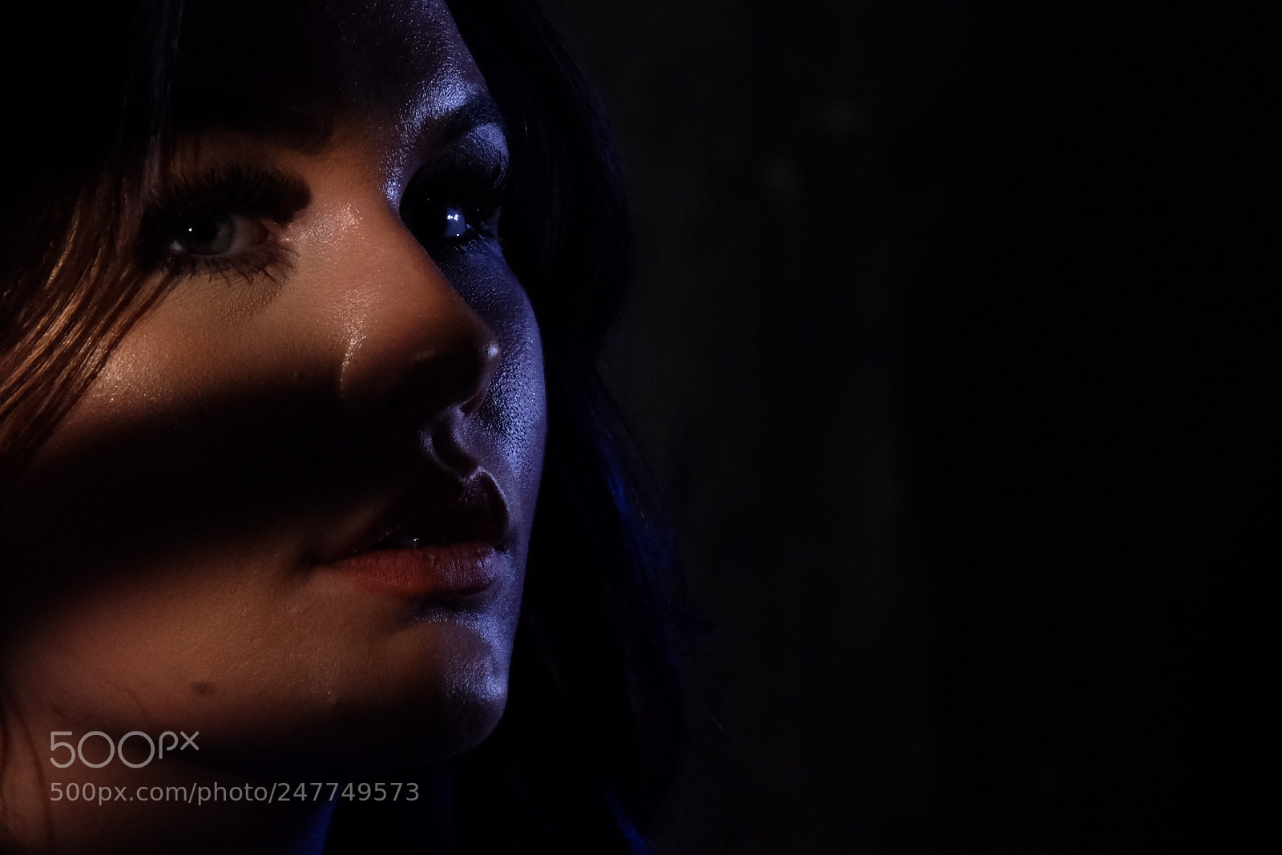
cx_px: 641
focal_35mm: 184
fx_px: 6553
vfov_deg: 7.5
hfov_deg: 11.2
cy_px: 428
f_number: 8
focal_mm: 122.6
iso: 2500
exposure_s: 1/125
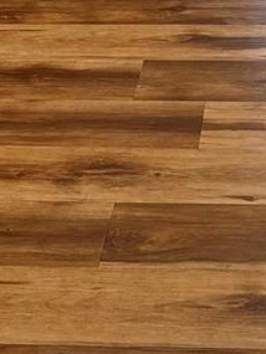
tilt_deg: -7.7
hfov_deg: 14.5
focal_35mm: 101
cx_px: 255
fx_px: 1034
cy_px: -338
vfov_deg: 15.7
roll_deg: +0.7
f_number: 1.78
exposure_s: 1/120
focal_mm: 6.76
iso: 320
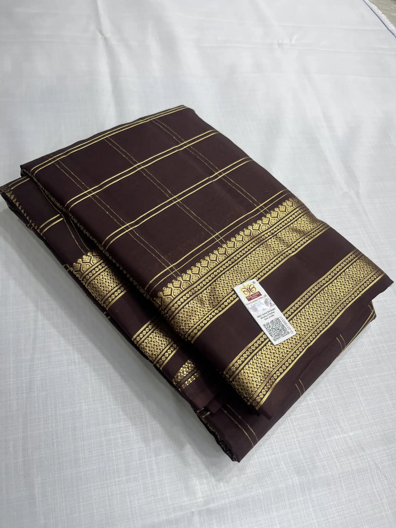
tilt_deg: -56.6
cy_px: 264
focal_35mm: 26
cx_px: 198
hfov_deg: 53.1
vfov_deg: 67.3
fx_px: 397
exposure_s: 1/100
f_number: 1.6
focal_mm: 5.1
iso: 50
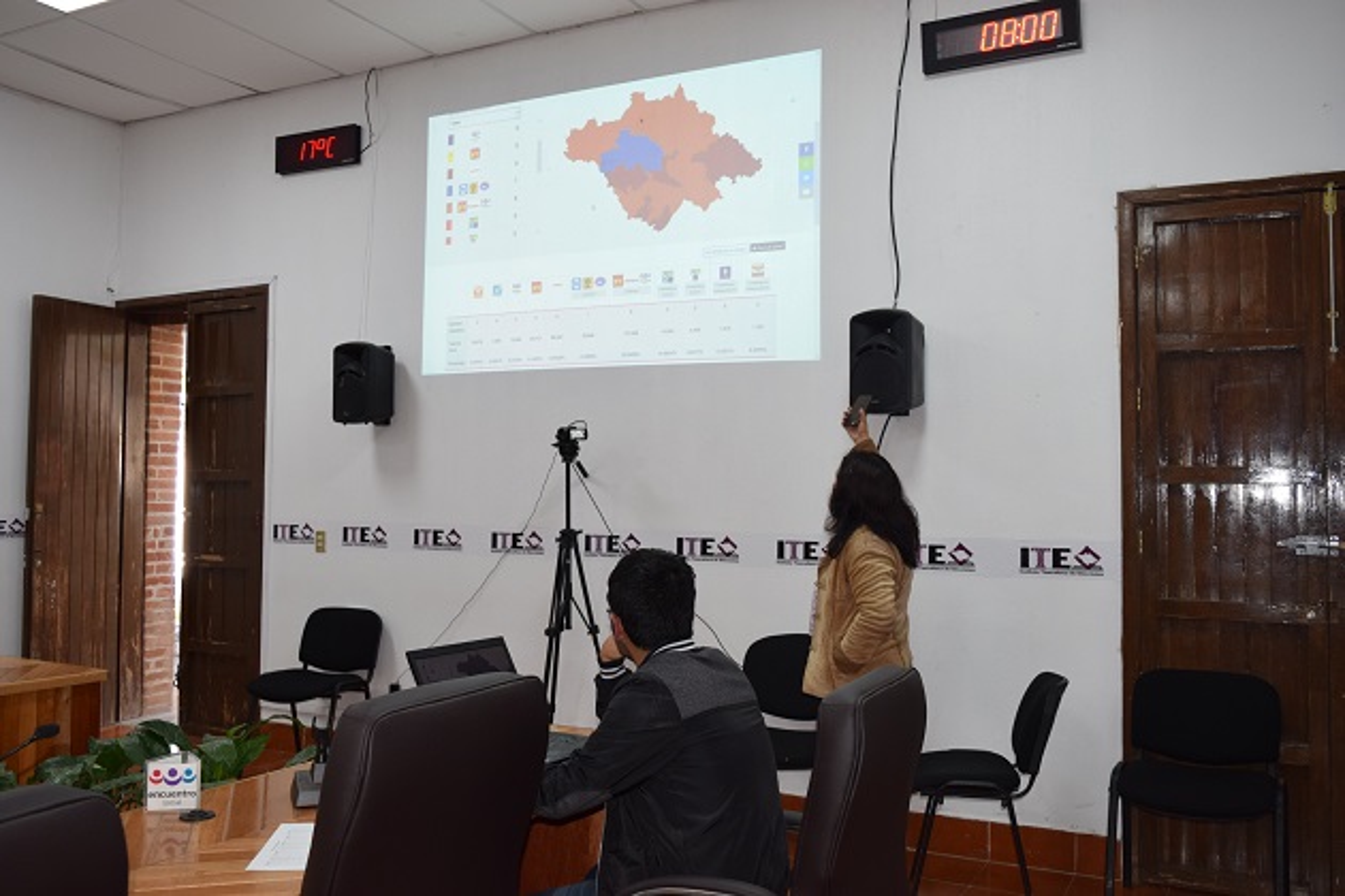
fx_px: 1177
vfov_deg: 41.7
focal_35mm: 32
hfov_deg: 59.5
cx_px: 672
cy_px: 448
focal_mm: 21
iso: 800
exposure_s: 1/125
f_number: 5.6
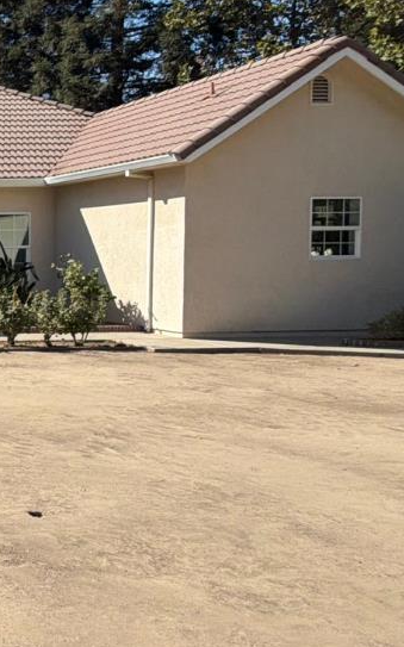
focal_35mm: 41
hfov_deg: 20.8
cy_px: 284
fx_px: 723
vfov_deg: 48.1
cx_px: -332
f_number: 2.2
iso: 20
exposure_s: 1/1001
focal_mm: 2.22
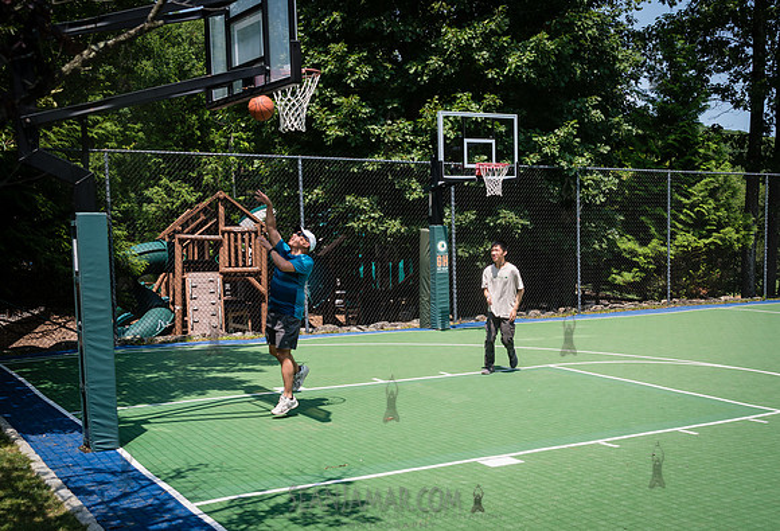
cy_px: 313
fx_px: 916
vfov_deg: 32.3
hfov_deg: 45.9
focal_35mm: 42
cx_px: 471
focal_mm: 35
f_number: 4.5
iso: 100
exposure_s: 1/500
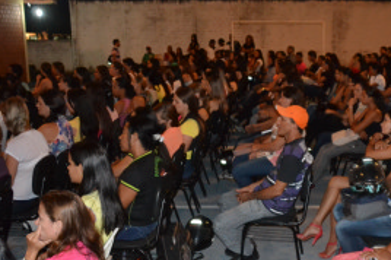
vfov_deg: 24.1
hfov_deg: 34.4
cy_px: 166
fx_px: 607
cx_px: 322
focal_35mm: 56
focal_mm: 20
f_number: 3.5
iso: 3200
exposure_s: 1/60
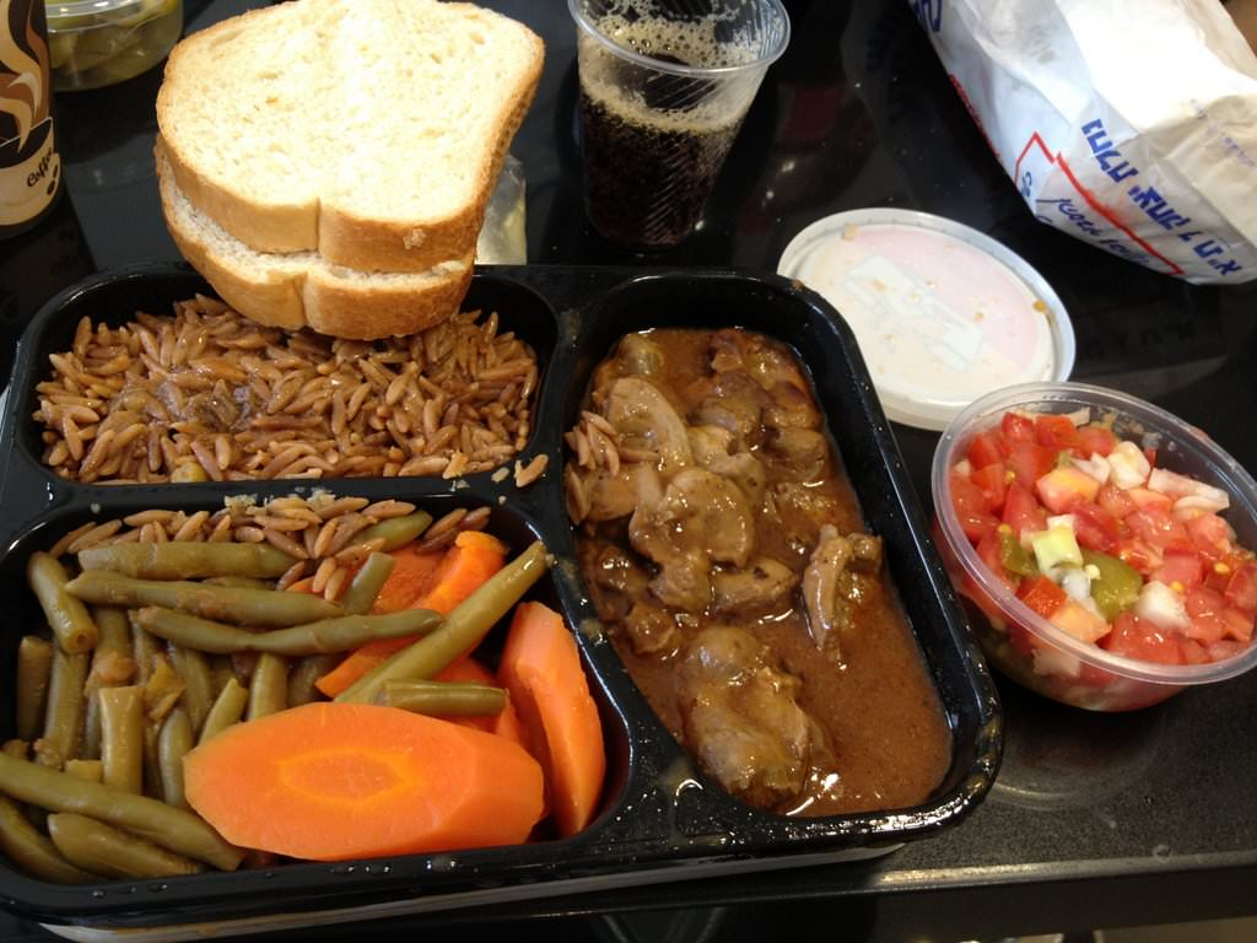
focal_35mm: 35
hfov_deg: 52.6
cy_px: 472
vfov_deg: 40.7
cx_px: 628
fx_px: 1271
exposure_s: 1/20
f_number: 2.4
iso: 64
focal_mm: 4.28
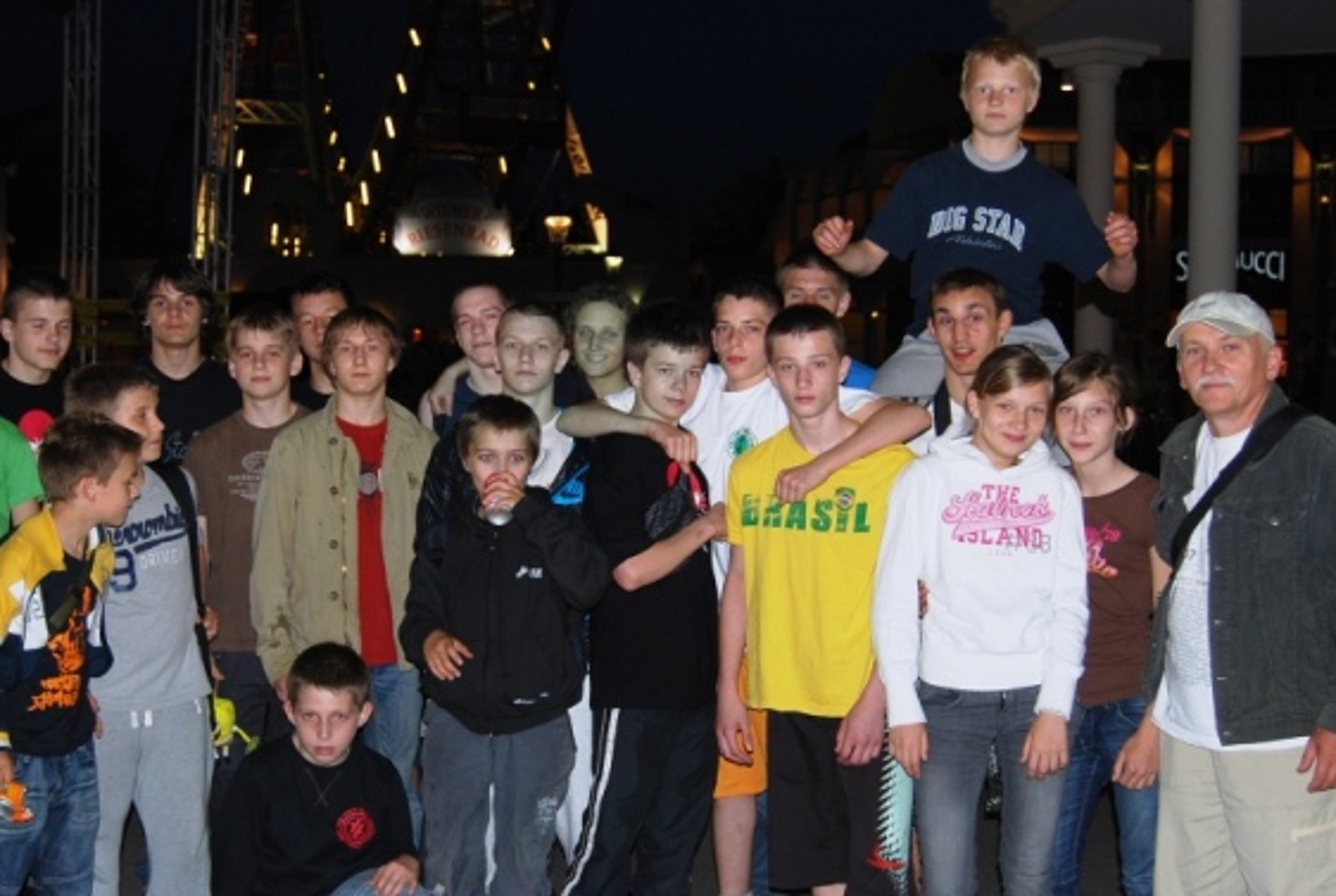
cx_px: 566
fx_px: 2008
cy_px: 478
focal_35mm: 54
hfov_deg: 36.7
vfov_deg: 25.2
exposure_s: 1/60
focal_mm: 26
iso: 200
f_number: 4
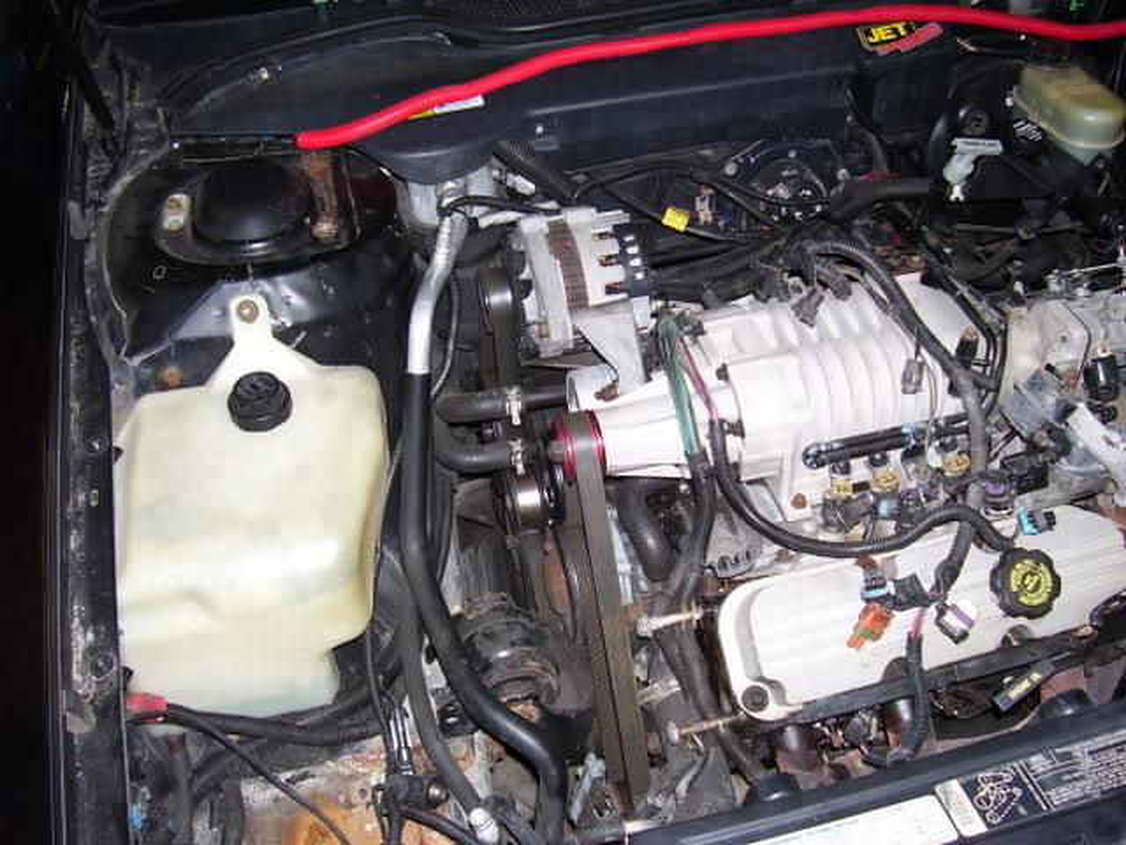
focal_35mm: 34
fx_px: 1106
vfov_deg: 41.8
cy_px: 422
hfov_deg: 54.0
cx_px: 563
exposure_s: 1/60
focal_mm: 5.6
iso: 80
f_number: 2.7
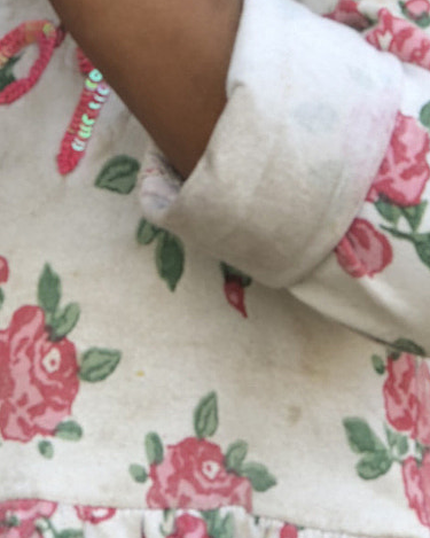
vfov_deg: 10.1
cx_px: 128
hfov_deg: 8.1
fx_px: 3023
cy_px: -15
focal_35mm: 190
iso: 32
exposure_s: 1/100
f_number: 2.8
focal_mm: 6.6
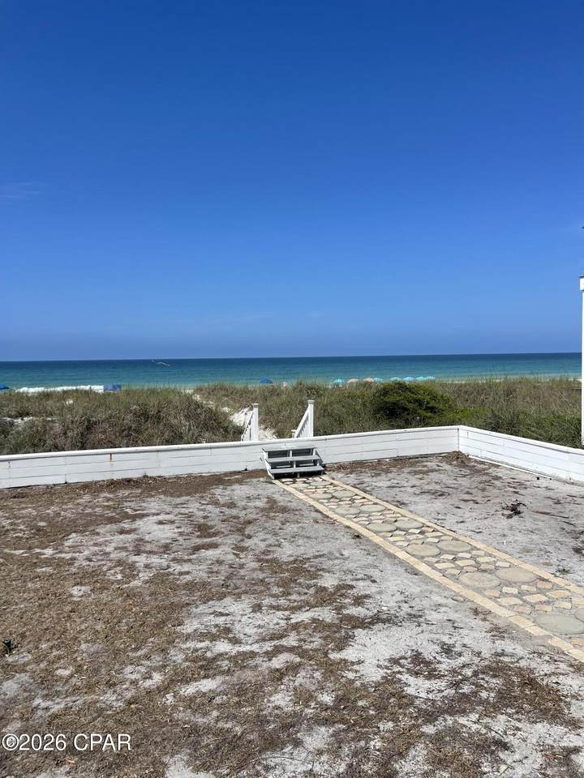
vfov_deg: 69.4
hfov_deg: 54.9
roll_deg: +0.8
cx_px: 292
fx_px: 562
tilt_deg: -3.1
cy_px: 389
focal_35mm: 25
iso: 32
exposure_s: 1/6993
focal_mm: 5.1
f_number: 1.6
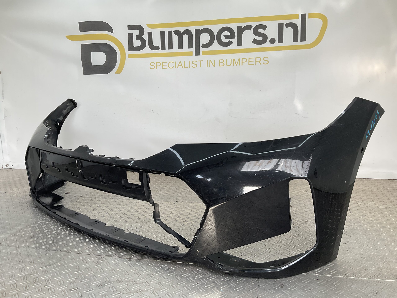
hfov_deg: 61.7
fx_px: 333
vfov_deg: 48.2
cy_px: 149
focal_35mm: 29
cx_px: 198
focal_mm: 3
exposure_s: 1/302
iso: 16
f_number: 1.8
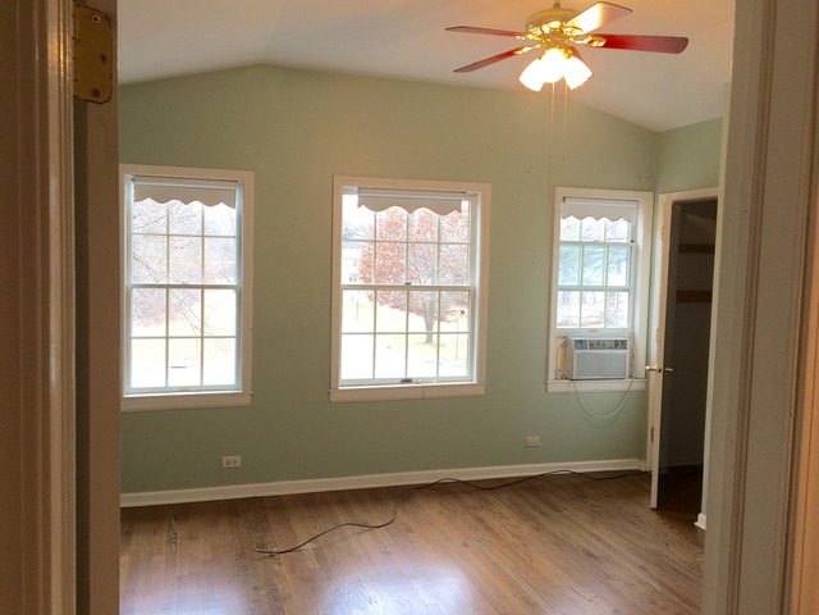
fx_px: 686
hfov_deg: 61.7
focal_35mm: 29
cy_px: 308
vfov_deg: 48.2
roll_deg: -1.5
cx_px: 410
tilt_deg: -5.8
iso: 32
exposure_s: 1/30
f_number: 2.2
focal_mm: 4.15
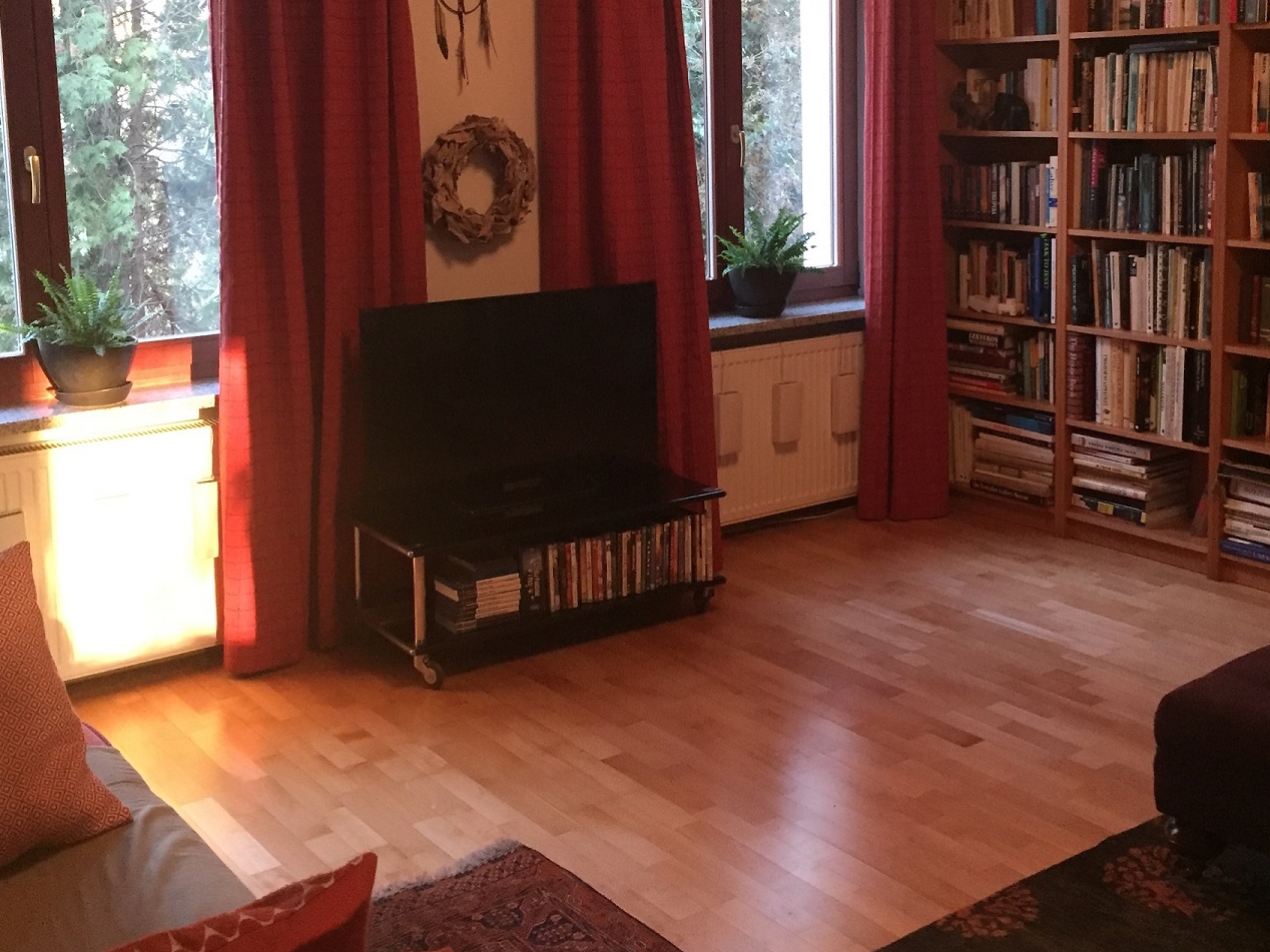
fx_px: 1541
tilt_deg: -7.8
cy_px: 298
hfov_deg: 44.7
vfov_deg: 34.0
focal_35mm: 42
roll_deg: +0.6
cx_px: 706
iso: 250
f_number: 2.2
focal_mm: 4.15
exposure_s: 1/25
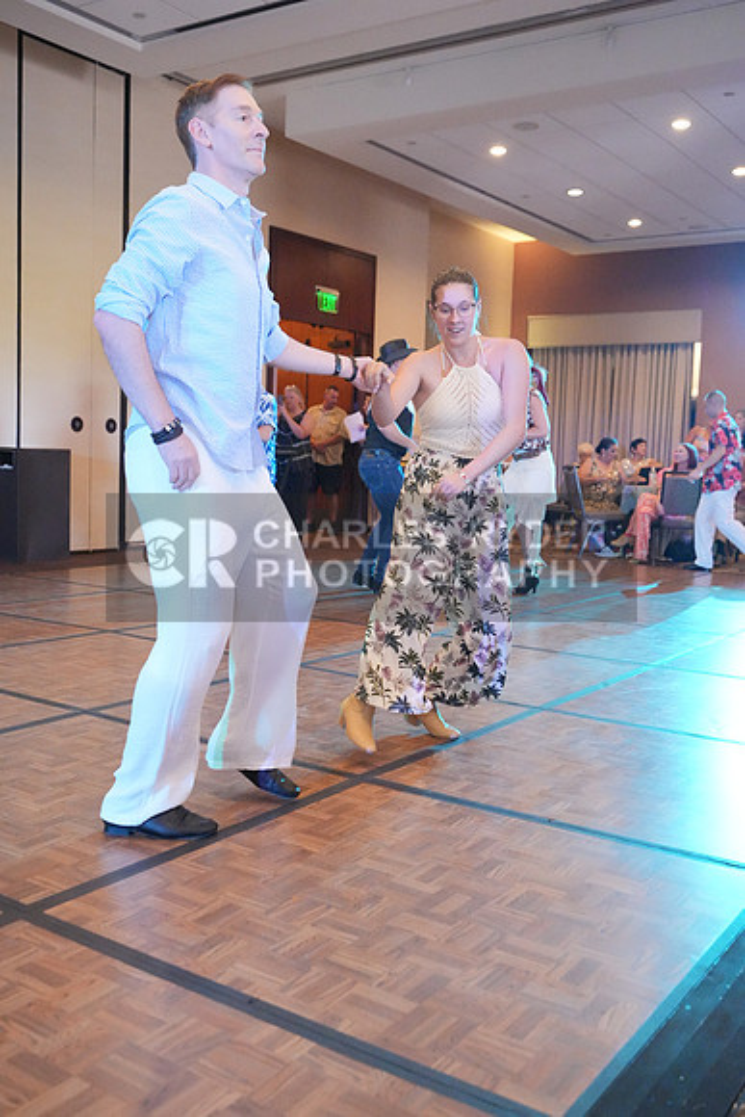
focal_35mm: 35
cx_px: 372
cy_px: 558
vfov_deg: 54.4
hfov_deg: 37.9
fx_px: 1086
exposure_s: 1/400
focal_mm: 35
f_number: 3.5
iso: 12800
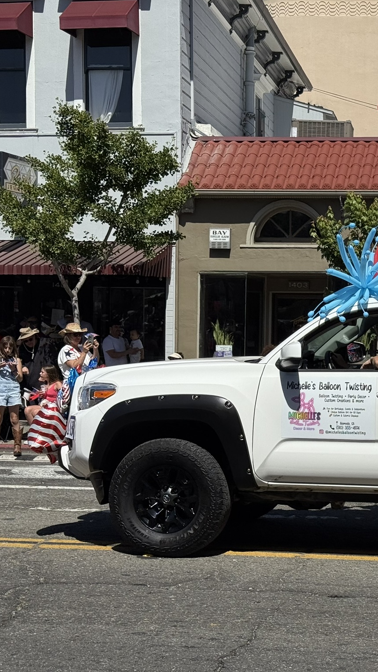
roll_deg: -0.7
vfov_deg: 30.1
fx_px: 1247
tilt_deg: +0.0
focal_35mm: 70
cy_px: 335
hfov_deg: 16.6
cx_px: 429
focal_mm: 6.76
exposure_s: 1/8772
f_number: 1.78
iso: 64
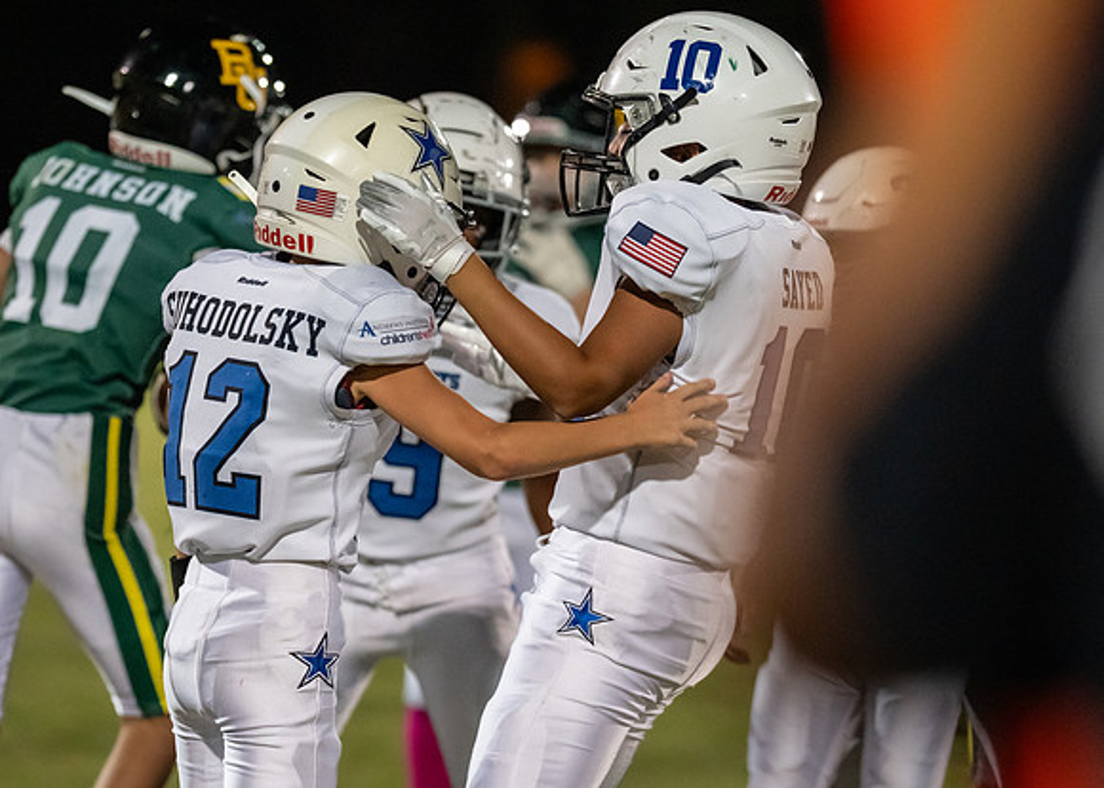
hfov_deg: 9.4
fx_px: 6709
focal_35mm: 214
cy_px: 500
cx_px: 392
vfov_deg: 6.7
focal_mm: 135
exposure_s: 1/1000
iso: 4000
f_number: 1.8
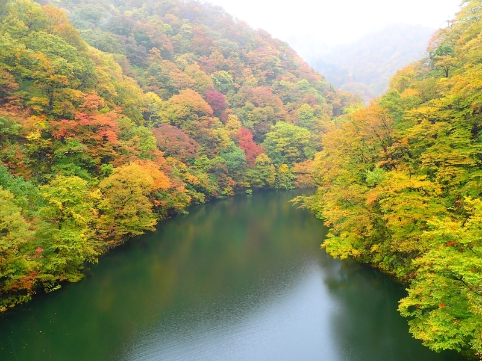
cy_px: 180
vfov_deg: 54.9
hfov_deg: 69.4
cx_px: 241
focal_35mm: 25
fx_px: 348
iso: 100
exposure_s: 1/60
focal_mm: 4.5
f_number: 2.8
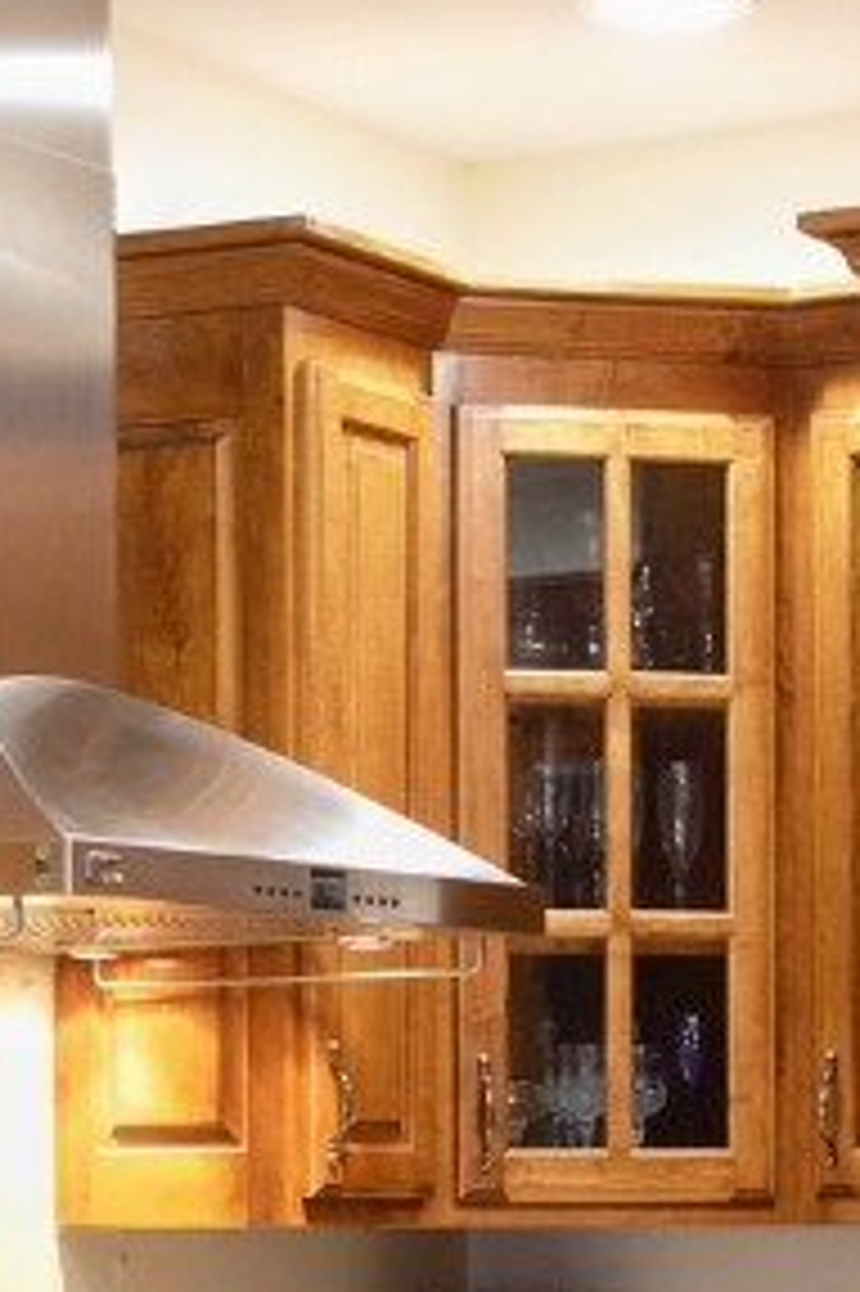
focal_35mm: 134
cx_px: 441
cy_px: 1351
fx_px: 4807
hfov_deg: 10.2
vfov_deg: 15.0
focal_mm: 50
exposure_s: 1/160
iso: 1250
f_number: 2.8
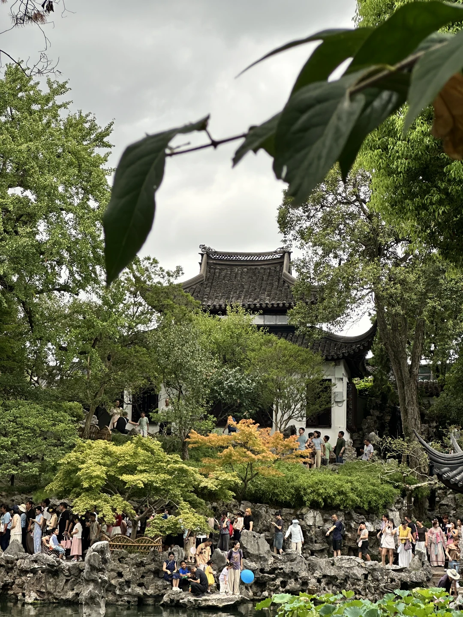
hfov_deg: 19.1
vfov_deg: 25.3
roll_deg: -2.1
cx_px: 232
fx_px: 1373
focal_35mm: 77
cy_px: 308
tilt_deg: +7.7
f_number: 2.8
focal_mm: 9
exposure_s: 1/117
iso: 32
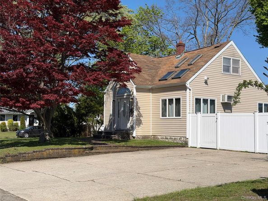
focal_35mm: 48
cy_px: 100
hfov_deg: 39.7
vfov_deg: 30.2
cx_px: 134
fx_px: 371
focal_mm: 6.76
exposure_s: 1/7143
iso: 64
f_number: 1.78
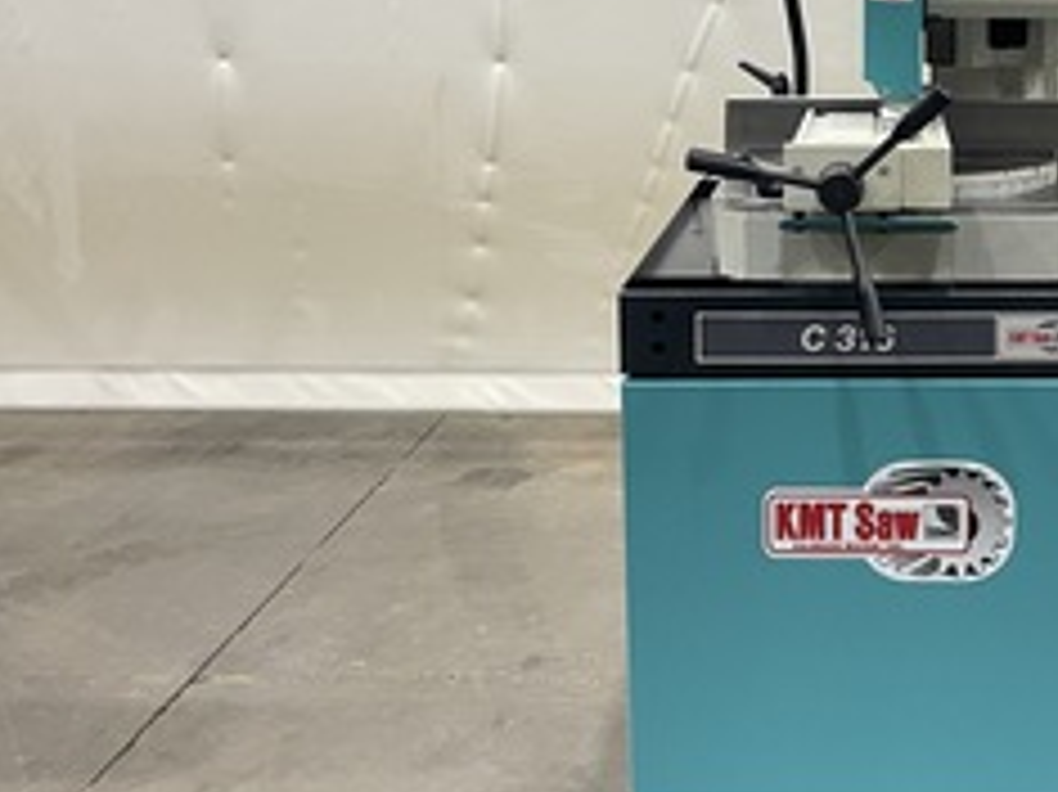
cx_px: 923
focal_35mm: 51
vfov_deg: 28.1
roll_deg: -0.7
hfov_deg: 35.6
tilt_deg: -10.5
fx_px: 1558
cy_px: 198
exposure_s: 1/60
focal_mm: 5.1
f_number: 1.6
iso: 400
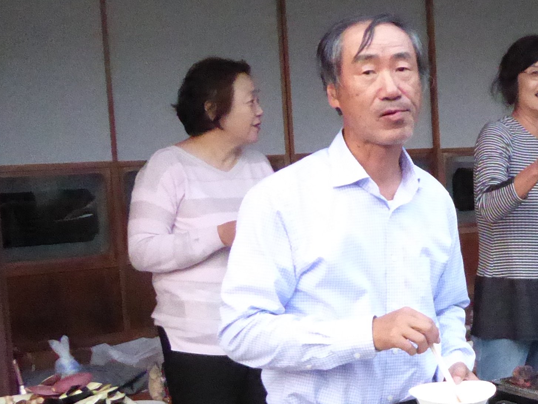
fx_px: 1306
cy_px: 315
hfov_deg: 21.7
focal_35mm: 84
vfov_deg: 17.4
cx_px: 638
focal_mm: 4.3
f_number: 3.3
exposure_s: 1/100
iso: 1600
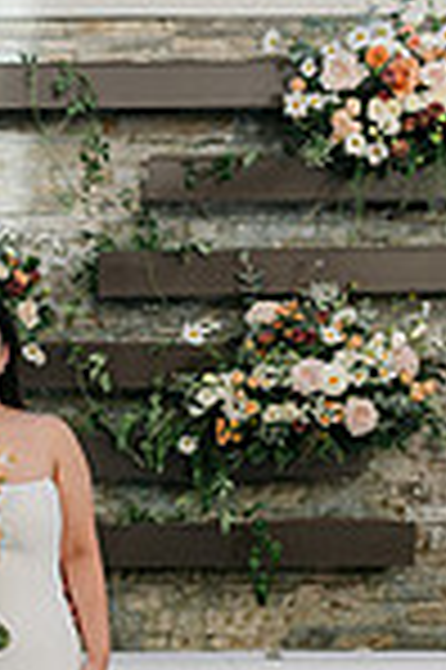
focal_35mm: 106
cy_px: 616
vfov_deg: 18.9
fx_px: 1974
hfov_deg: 12.3
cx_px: -196
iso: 100
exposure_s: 1/800
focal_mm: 35
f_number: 4
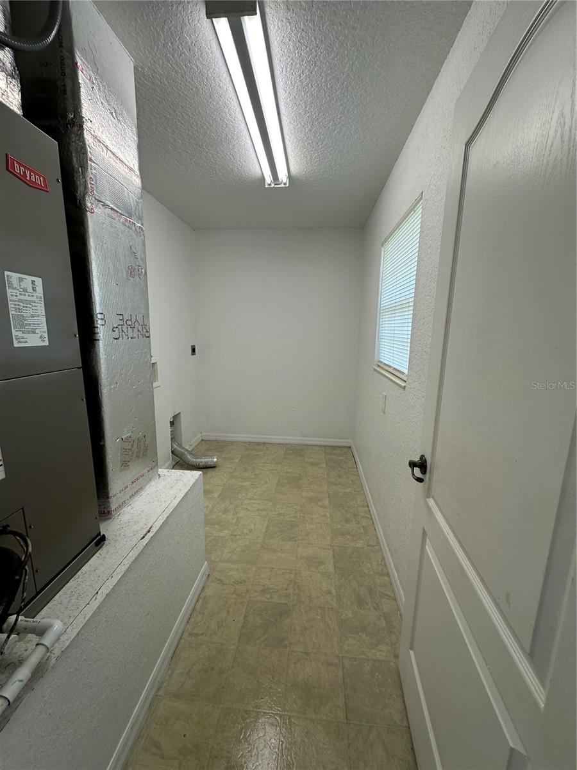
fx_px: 311
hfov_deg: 85.7
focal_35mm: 14
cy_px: 385
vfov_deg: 102.1
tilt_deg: -9.3
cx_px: 288
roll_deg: -1.7
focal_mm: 2.22
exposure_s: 1/120
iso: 64
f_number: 2.2
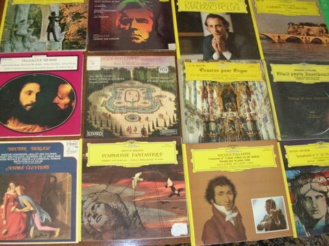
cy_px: 123
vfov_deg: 40.6
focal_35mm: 35
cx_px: 164
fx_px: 332
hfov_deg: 52.7
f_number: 2.8
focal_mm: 5.8
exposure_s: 1/29.7
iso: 200
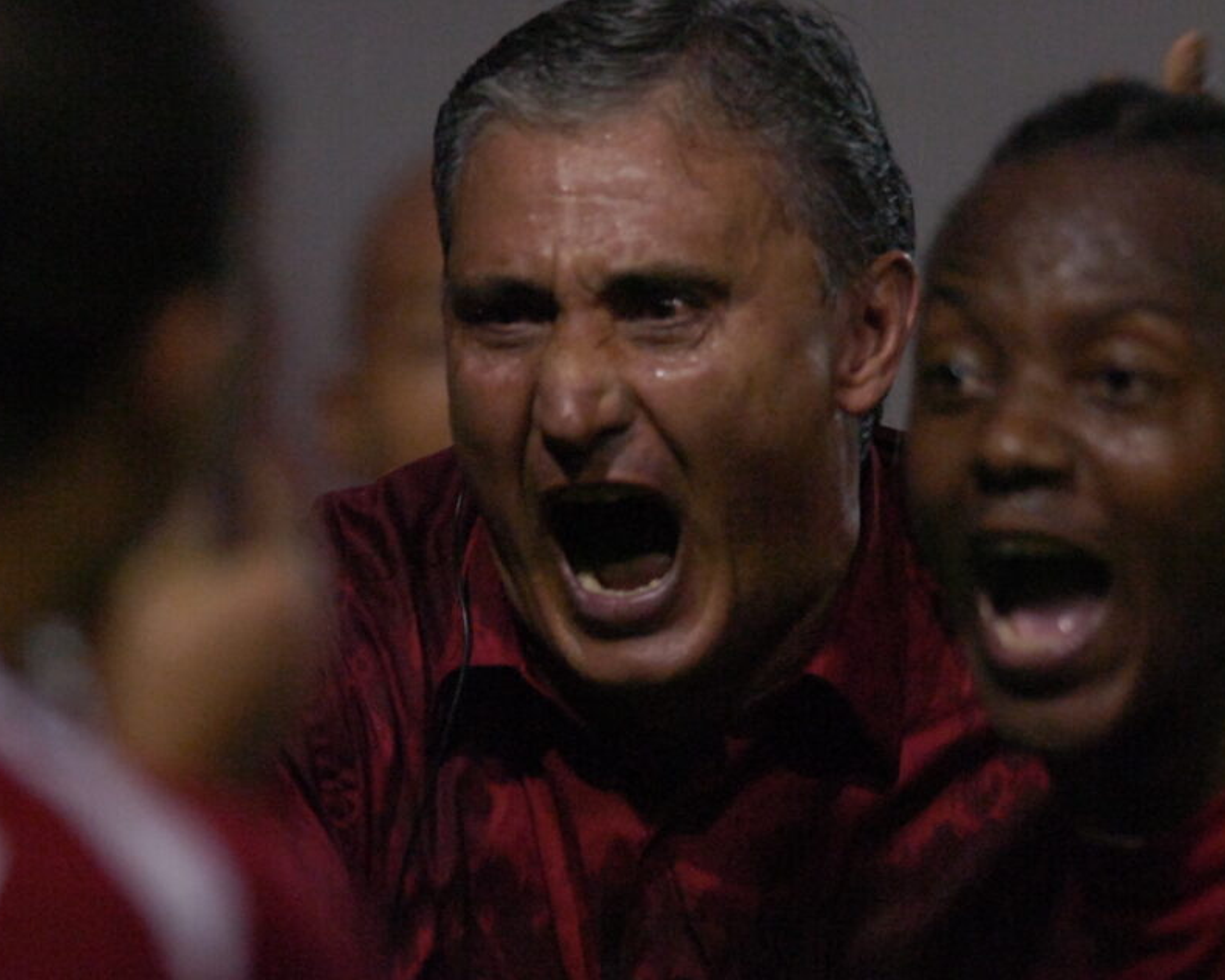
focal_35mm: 826
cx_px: 657
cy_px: 446
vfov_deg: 1.9
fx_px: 29943
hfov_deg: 2.3
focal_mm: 400
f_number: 2.8
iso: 1600
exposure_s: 1/320
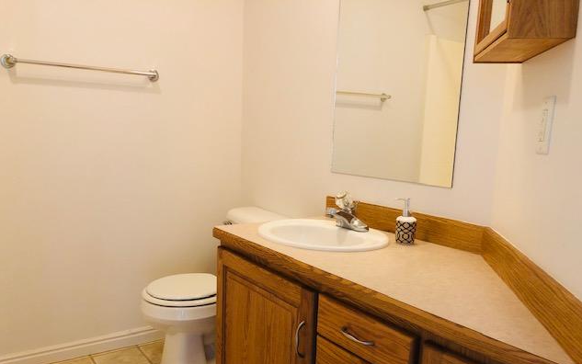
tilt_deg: -11.5
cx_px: 292
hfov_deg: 62.9
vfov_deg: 41.7
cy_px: 220
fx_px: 476
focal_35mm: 30
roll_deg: -2.3
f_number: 1.8
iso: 100
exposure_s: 1/9
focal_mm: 3.99
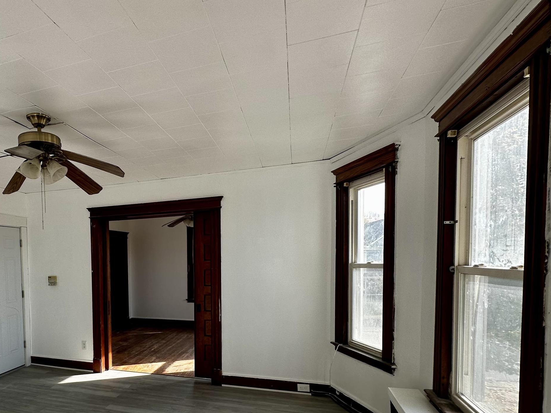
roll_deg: +0.2
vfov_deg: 57.5
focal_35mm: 23
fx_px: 366
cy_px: 277
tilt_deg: -2.8
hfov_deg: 70.1
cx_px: 153
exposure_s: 1/220
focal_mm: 2.22
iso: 40
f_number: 2.2
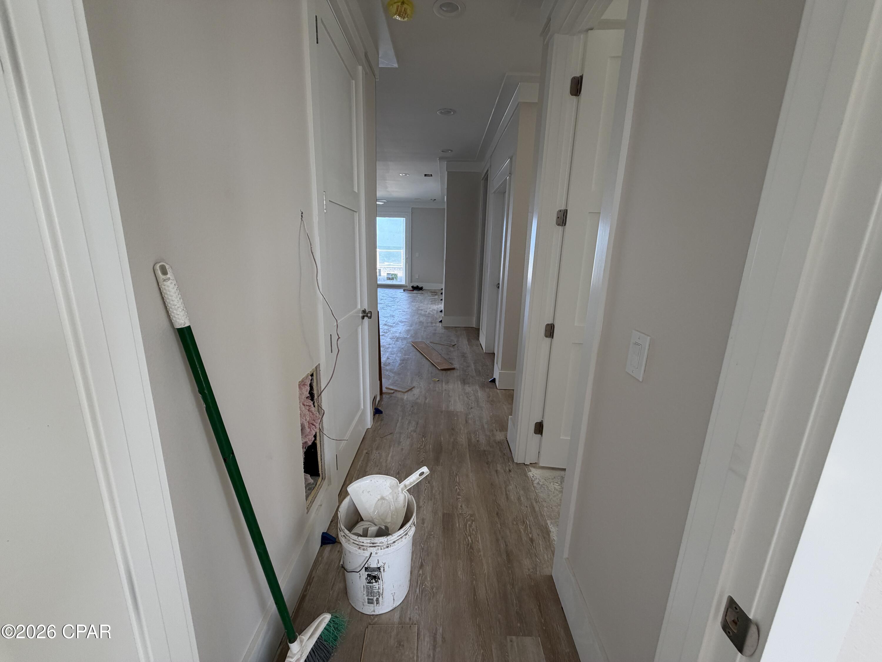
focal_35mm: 14
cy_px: 331
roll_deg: -1.3
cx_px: 441
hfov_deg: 102.1
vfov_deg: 85.7
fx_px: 357
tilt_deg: -12.9
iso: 100
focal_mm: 2.22
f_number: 2.2
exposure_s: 1/121
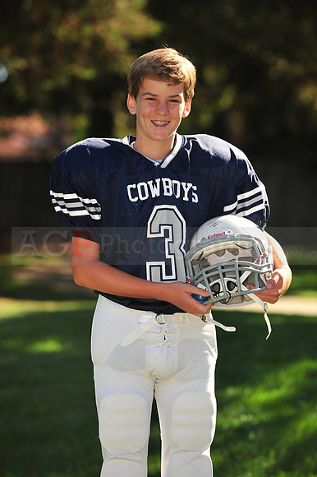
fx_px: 2380
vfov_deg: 11.4
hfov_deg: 7.6
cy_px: 238
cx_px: 158
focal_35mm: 180
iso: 200
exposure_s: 1/800
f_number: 4.5
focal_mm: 180
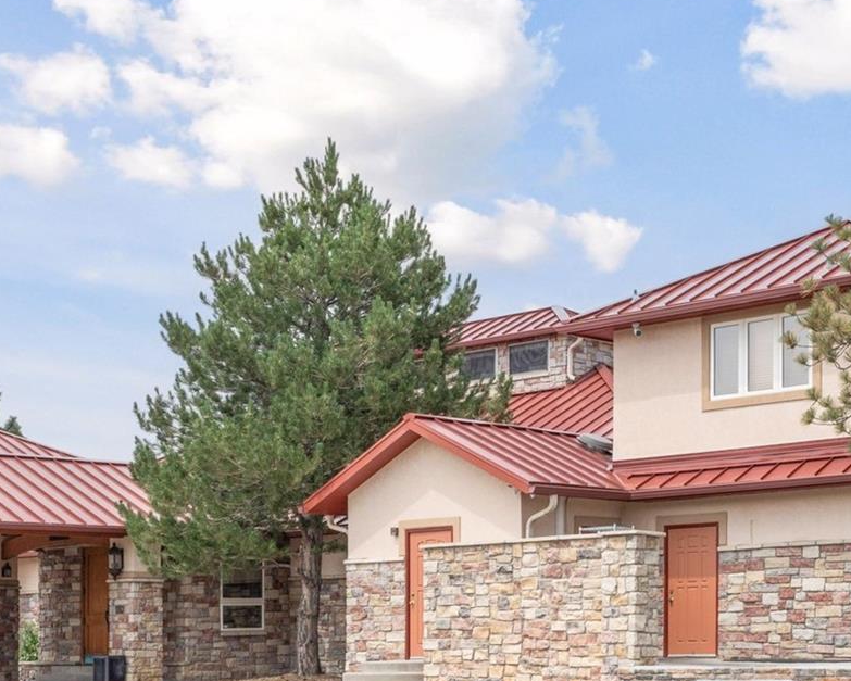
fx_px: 1739
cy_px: 493
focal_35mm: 69
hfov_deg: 27.5
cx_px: 410
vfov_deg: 22.0
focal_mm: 36
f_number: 9
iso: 400
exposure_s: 1/1000
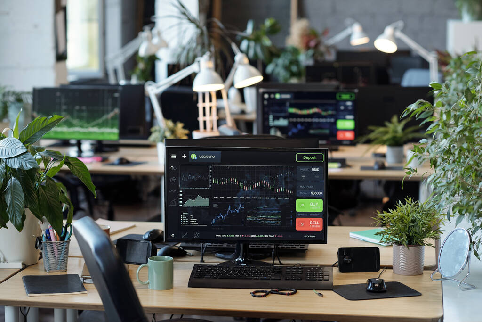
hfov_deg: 23.9
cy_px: 161
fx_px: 1138
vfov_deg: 16.1
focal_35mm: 85
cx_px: 241
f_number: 2.8
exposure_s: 1/200
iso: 800
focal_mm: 85
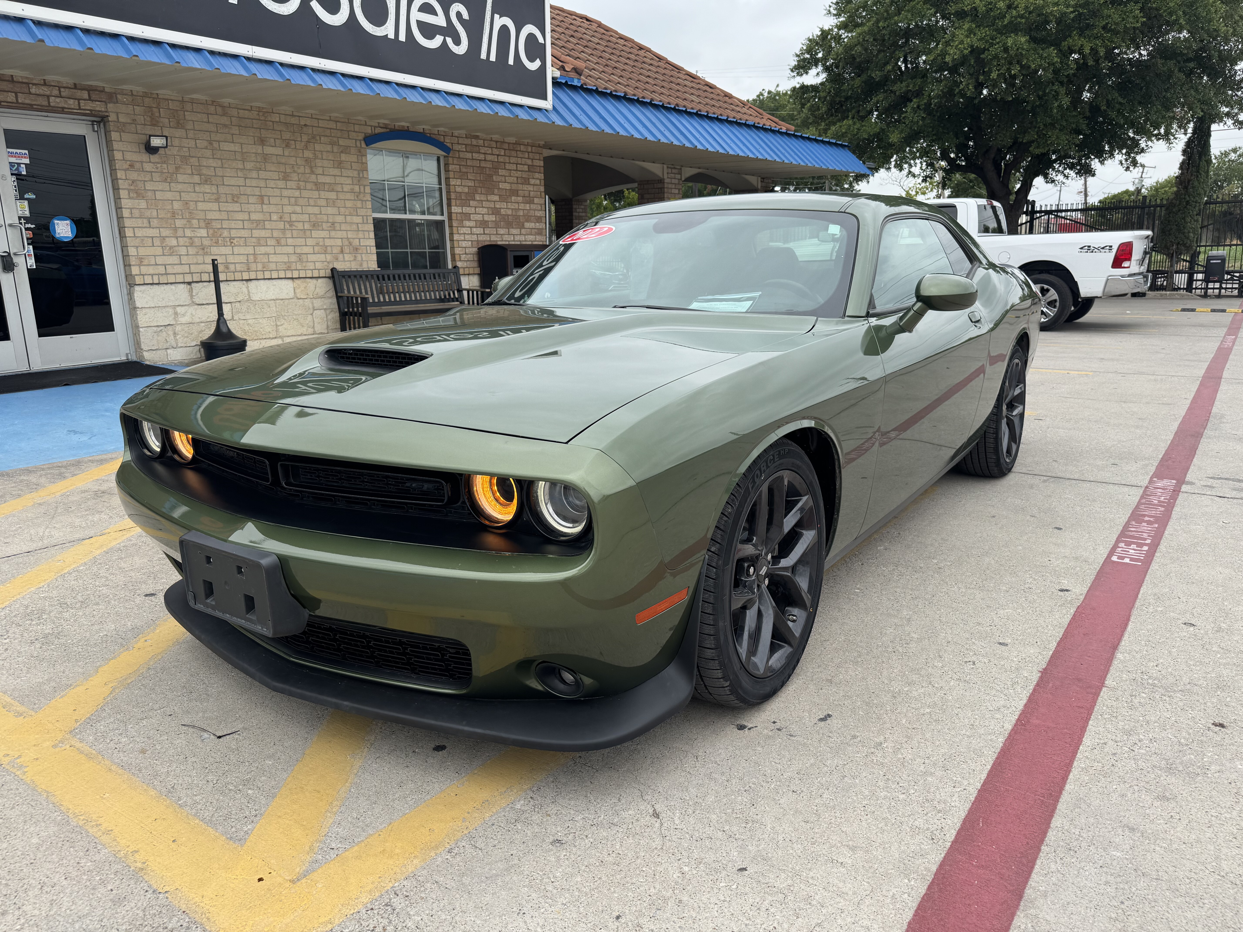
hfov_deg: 71.6
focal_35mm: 24
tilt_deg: -15.8
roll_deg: +0.9
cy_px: 466
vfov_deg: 56.8
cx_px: 622
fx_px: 862
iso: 80
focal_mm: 6.76
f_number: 1.78
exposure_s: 1/1395
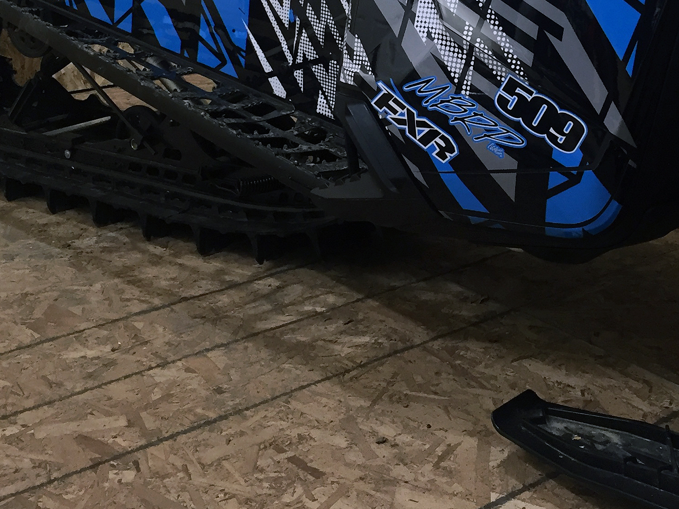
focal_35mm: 64
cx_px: 520
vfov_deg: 22.0
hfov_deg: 29.7
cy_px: -13
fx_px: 1255
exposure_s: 1/30
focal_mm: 4.15
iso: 80
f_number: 2.2
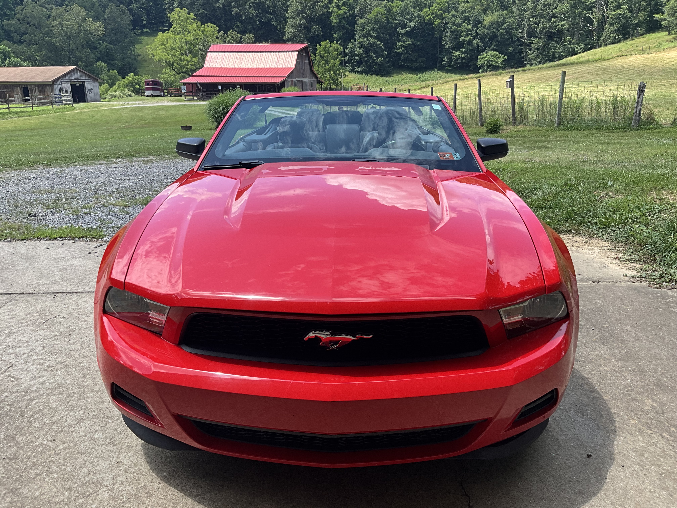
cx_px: 338
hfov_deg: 61.7
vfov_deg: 48.2
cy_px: 254
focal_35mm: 29
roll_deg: +1.1
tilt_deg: -16.5
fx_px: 567
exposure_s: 1/650
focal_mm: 3
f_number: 1.8
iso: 25
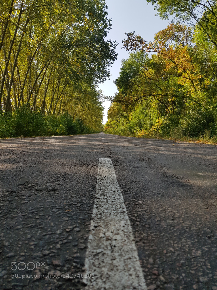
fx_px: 217
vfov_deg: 67.3
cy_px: 145
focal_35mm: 26
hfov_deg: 53.1
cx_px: 108
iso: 40
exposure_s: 1/1412
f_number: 1.7
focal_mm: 4.2
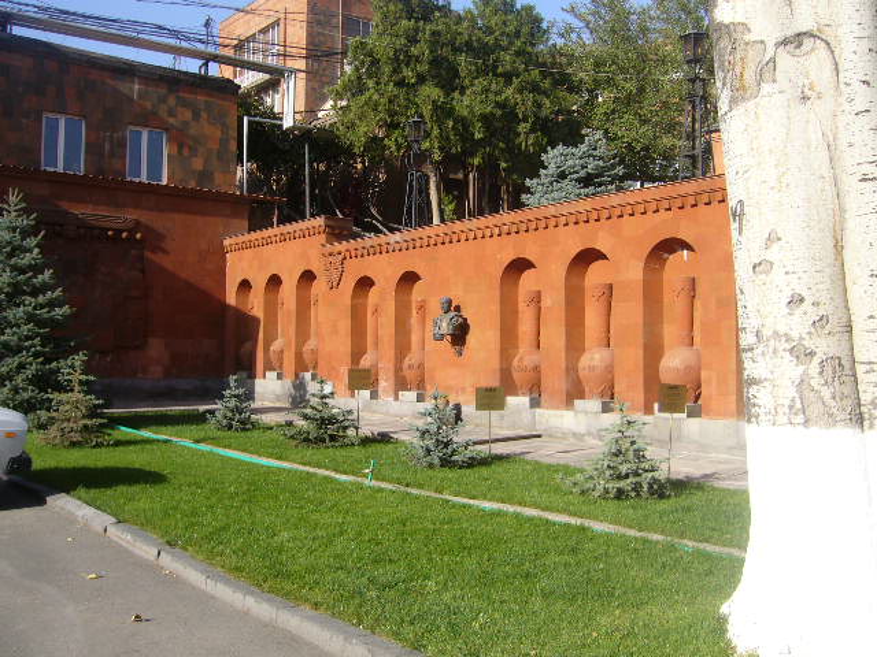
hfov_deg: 52.6
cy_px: 328
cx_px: 438
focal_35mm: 35
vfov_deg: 40.7
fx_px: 887
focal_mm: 5.8
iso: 80
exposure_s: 1/200
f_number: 5.6
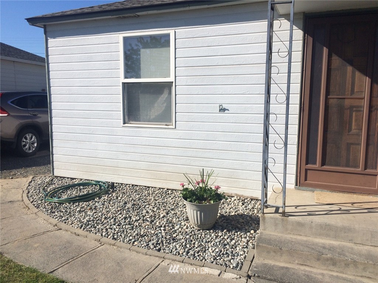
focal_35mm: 29
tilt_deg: -8.3
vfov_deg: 48.2
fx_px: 317
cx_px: 189
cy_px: 142
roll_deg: +0.3
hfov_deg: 61.7
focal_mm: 4.15
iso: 32
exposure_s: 1/2933
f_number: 2.2
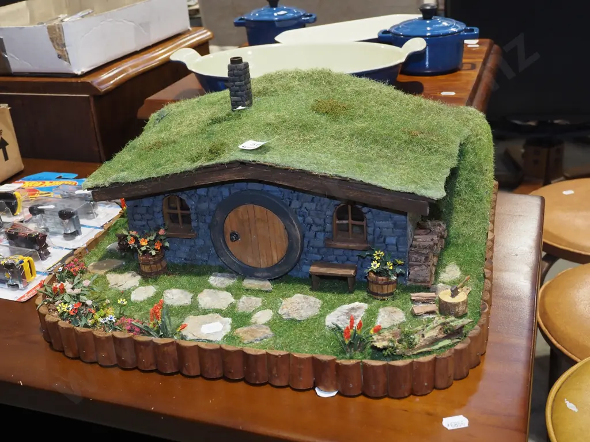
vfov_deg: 36.0
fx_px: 682
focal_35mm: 40
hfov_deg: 46.8
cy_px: 221
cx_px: 295
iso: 1600
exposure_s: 1/60
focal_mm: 20
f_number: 5.6
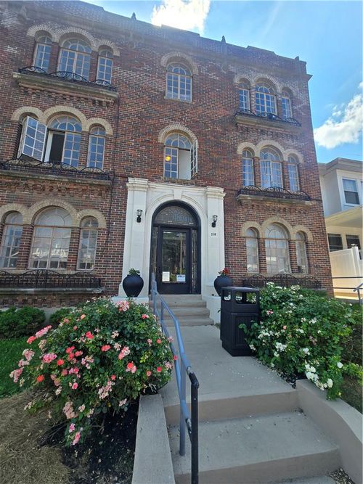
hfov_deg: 89.9
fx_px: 182
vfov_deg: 106.2
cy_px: 242
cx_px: 182
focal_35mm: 13
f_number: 2.2
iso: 50
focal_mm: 2.2
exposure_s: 1/937
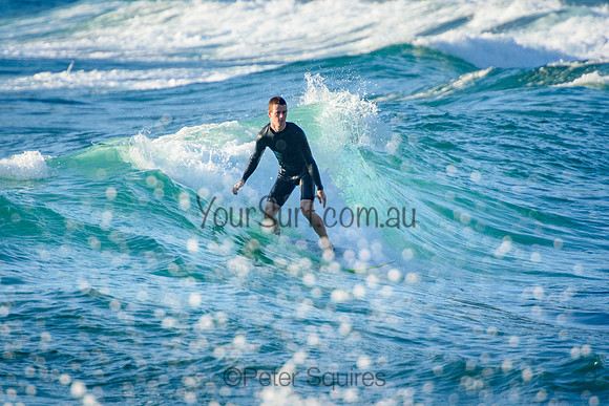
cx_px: 304
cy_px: 203
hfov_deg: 3.4
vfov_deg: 2.3
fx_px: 10330
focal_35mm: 611
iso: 640
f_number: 5.6
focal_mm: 400
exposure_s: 1/2000
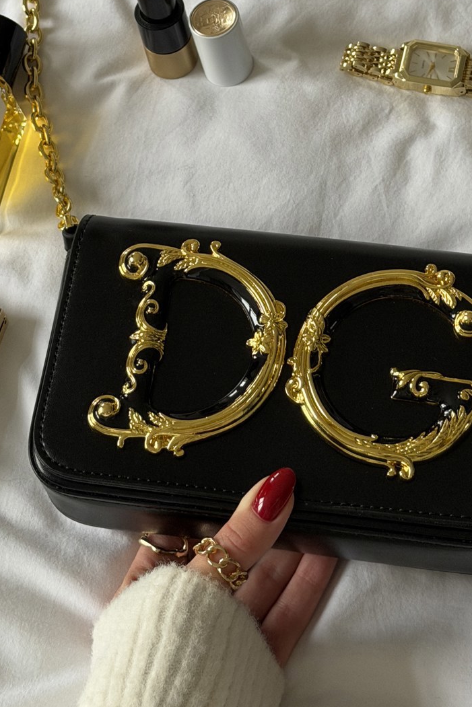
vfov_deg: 21.3
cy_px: 179
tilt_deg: -63.5
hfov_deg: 14.4
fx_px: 1868
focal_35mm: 95
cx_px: 307
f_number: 1.78
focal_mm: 6.76
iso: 250
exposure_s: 1/60
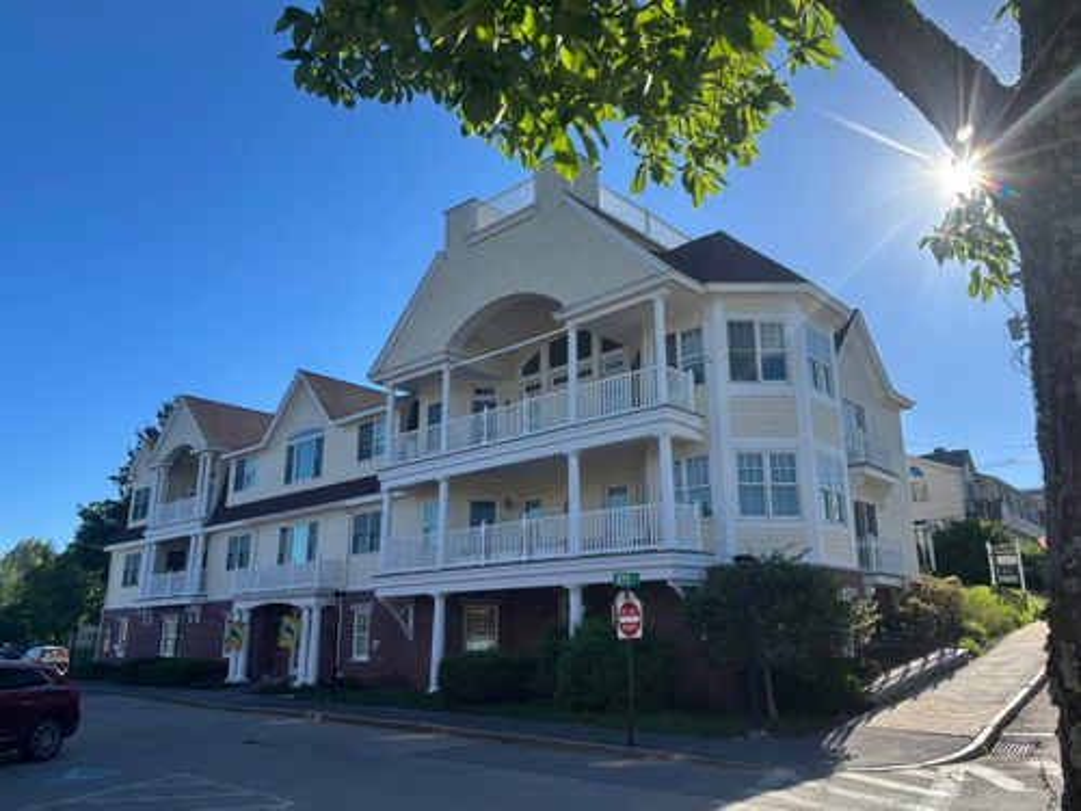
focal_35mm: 26
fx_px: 812
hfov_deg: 67.3
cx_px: 540
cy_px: 406
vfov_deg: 53.1
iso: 50
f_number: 1.6
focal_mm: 5.96
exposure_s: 1/2288
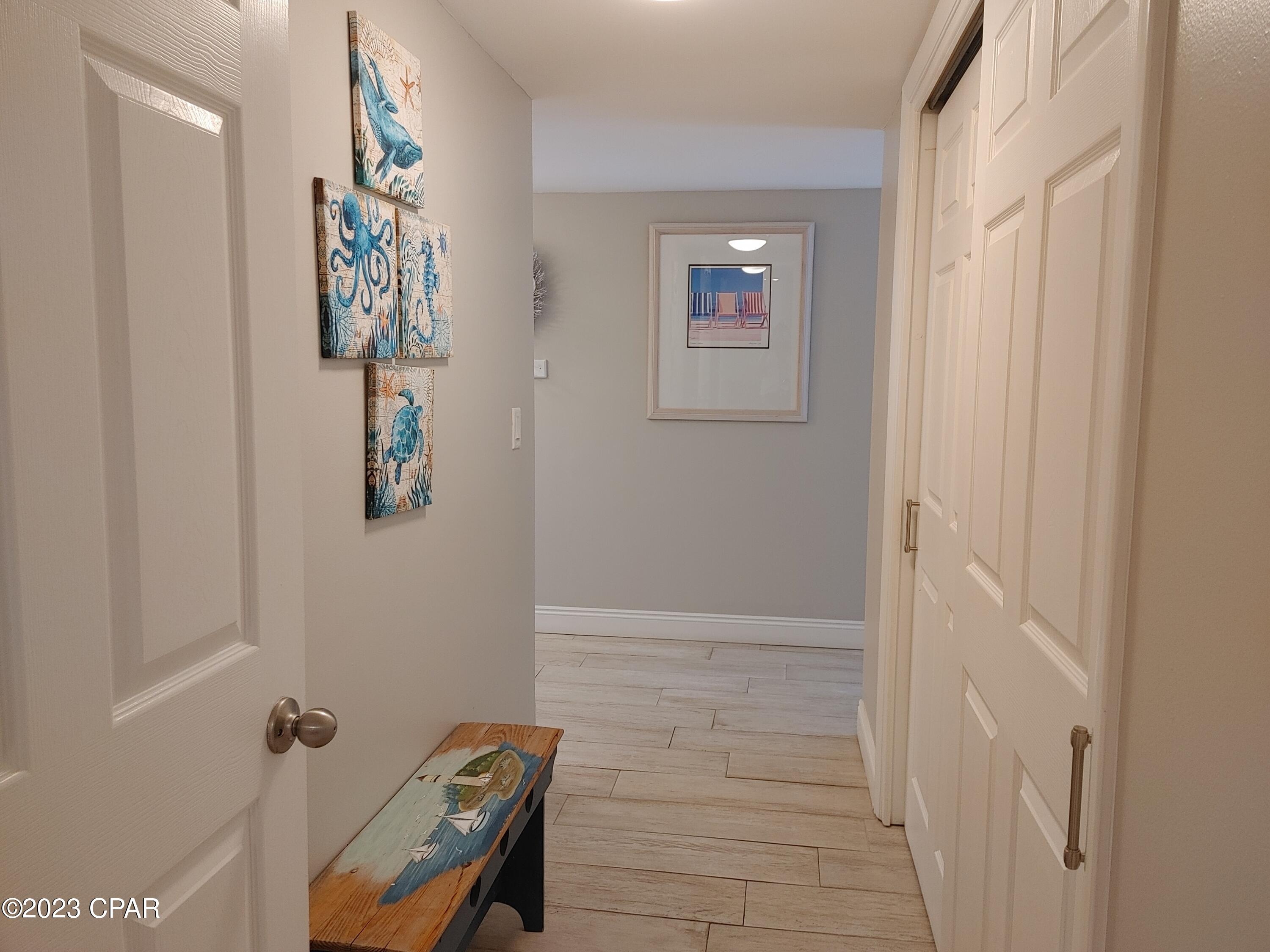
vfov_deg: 53.1
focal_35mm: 26
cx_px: 635
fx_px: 954
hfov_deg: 67.3
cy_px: 476
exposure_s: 1/120
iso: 200
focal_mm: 4.81
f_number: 1.8
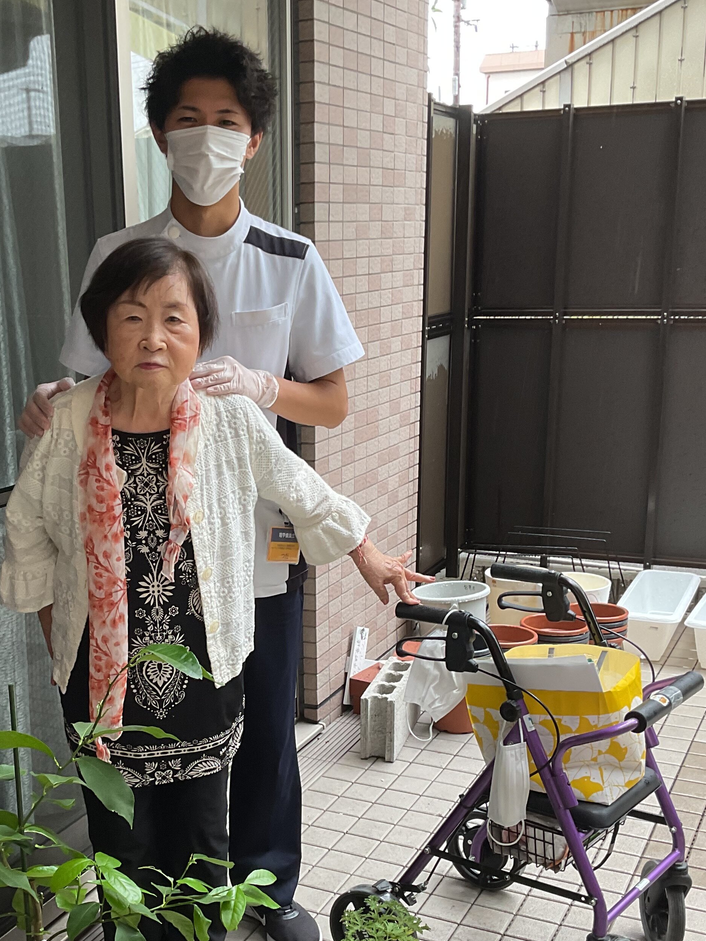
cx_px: 232
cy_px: 628
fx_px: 1278
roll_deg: +0.6
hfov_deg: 30.6
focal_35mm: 47
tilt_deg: -15.2
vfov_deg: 39.9
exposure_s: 1/120
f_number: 1.8
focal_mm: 3
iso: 50
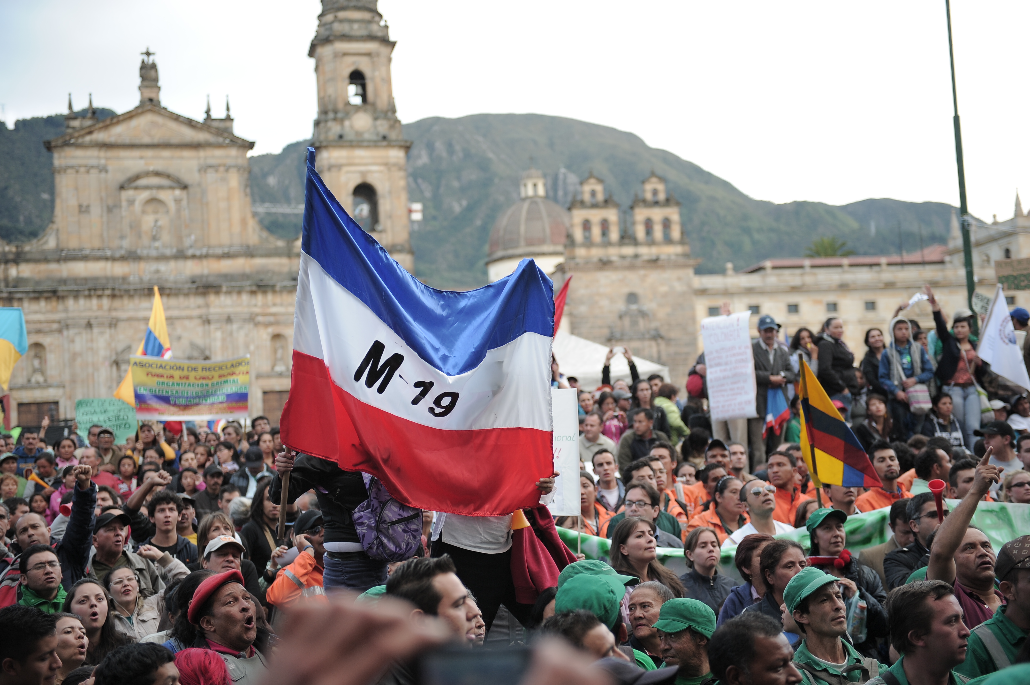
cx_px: 515
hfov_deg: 36.3
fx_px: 1573
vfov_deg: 24.6
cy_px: 342
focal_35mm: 55
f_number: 2.8
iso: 320
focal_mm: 55
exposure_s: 1/400
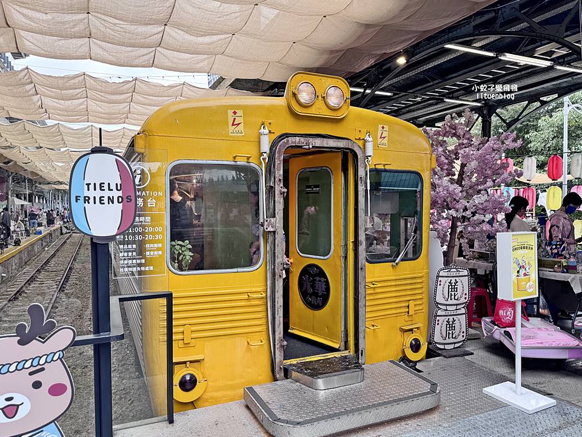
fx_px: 420
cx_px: 290
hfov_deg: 69.4
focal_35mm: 25
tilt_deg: -2.0
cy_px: 218
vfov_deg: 54.9
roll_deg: +0.4
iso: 80
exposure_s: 1/495
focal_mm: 6.76
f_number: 1.78
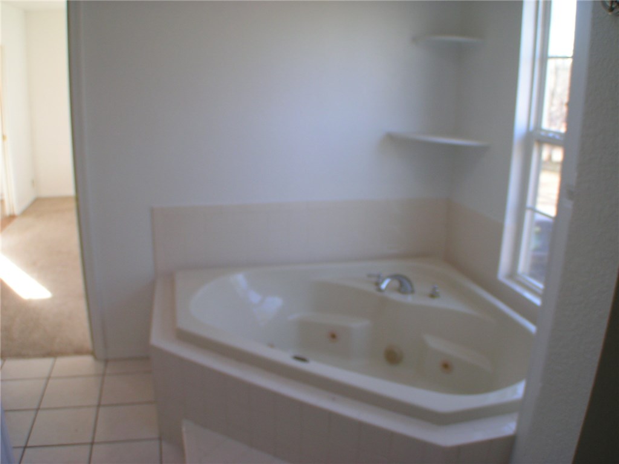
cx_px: 310
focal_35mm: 38
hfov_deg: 49.0
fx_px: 680
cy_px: 232
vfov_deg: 37.7
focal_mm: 5.8
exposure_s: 1/40
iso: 50
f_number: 3.2
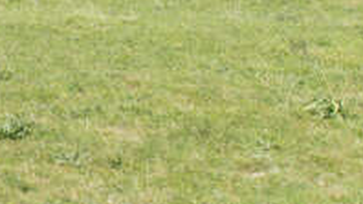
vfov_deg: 9.2
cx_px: -288
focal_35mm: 122
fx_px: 1173
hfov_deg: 15.2
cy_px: -239
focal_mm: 20
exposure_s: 1/250
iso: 100
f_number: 7.1
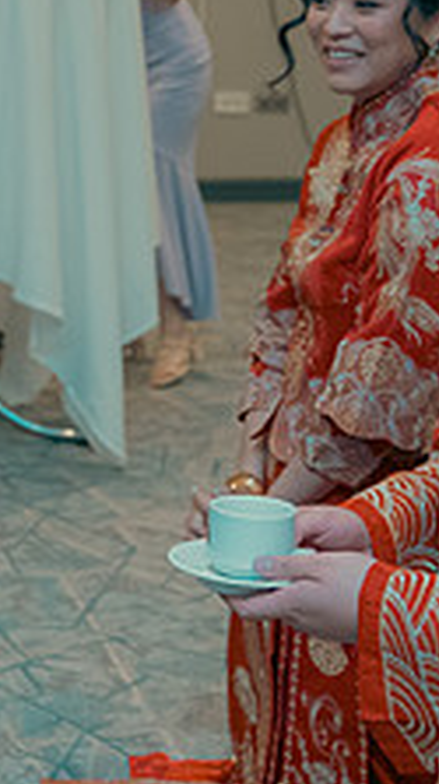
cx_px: -53
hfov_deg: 13.1
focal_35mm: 90
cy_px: 322
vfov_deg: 23.7
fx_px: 1867
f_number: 3.5
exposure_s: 1/160
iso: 2500
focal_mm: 33
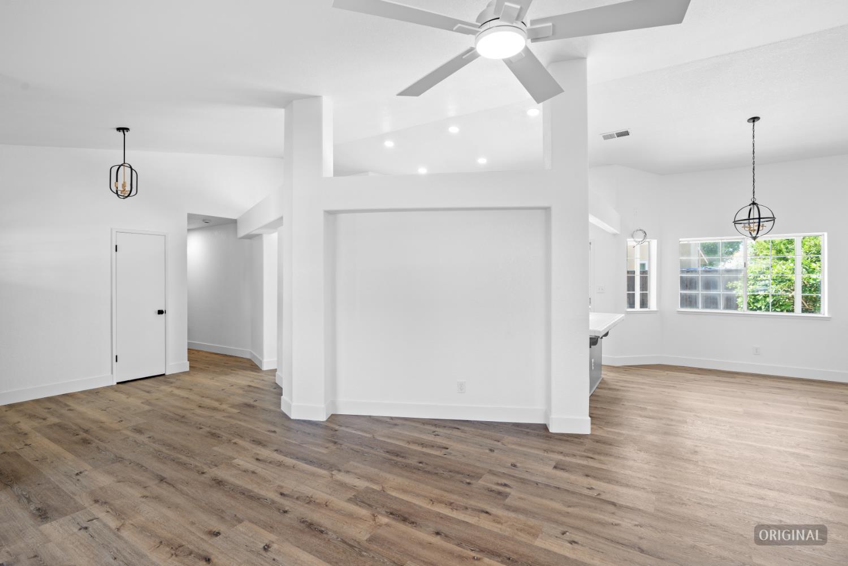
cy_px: 283
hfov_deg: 93.3
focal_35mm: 17
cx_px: 424
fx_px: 400
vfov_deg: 70.4
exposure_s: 1/6
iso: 200
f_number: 8
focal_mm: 17
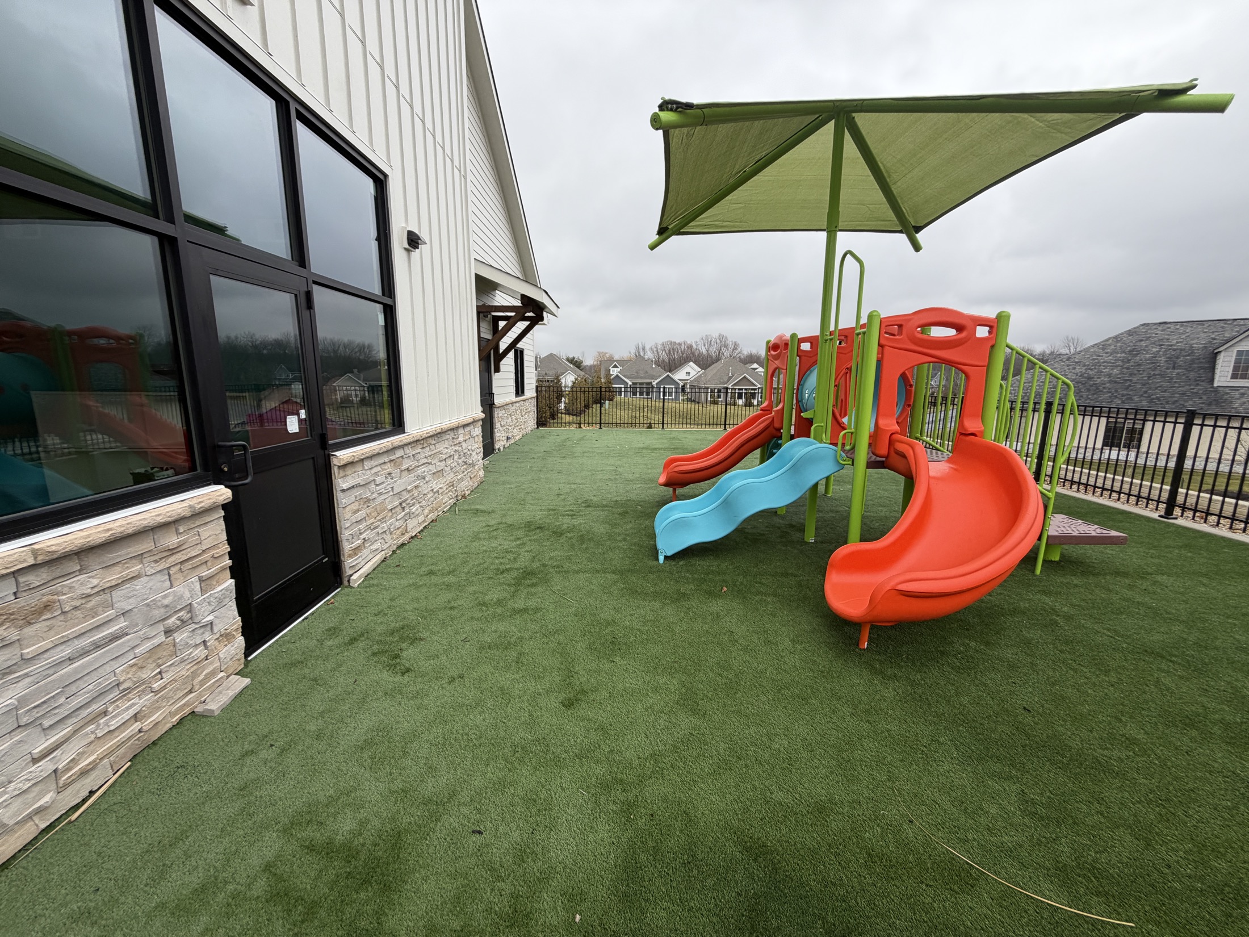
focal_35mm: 14
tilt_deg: -9.9
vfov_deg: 85.7
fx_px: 505
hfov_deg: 102.1
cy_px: 468
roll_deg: +0.2
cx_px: 624
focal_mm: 2.22
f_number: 2.2
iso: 50
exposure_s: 1/502
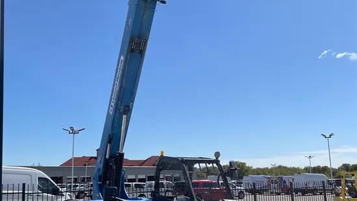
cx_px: 178
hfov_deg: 52.8
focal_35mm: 38
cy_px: 118
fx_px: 360
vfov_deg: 31.1
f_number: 1.6
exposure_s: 1/4651
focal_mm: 5.1
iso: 50
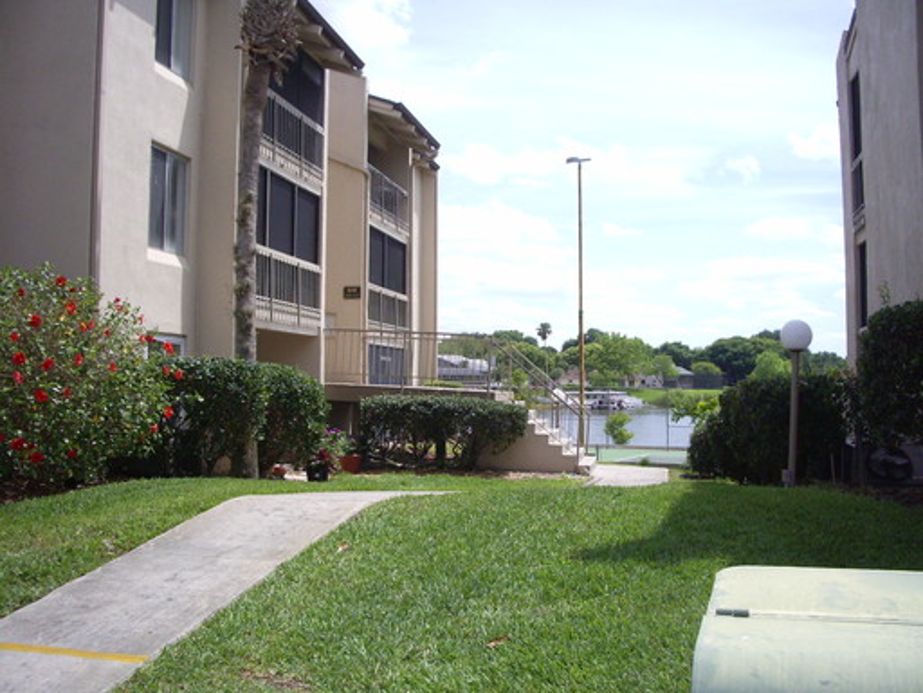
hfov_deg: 52.6
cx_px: 462
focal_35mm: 35
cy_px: 346
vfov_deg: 40.7
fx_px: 933
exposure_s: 1/1000
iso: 160
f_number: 4.3
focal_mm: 5.8
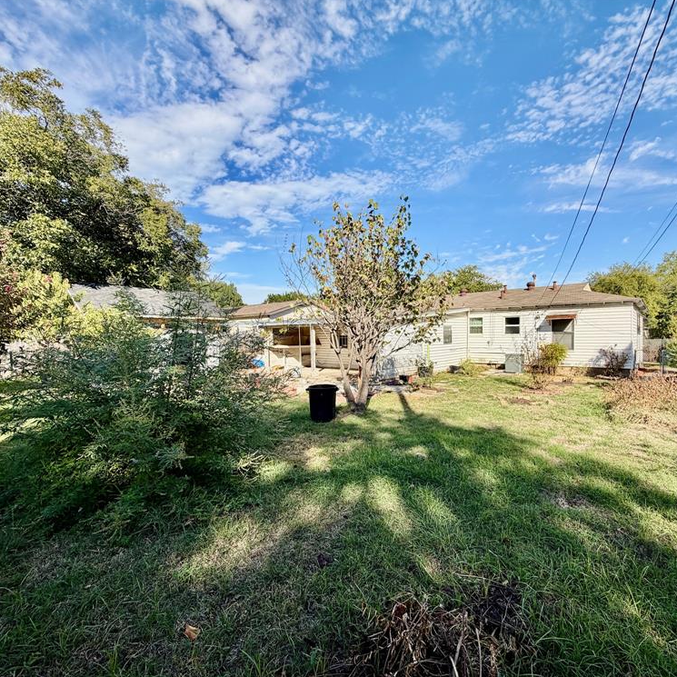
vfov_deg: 84.0
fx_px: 376
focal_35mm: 17
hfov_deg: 83.4
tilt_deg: -2.0
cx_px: 391
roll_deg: +0.6
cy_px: 344
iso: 32
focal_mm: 2.22
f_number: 2.2
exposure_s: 1/770
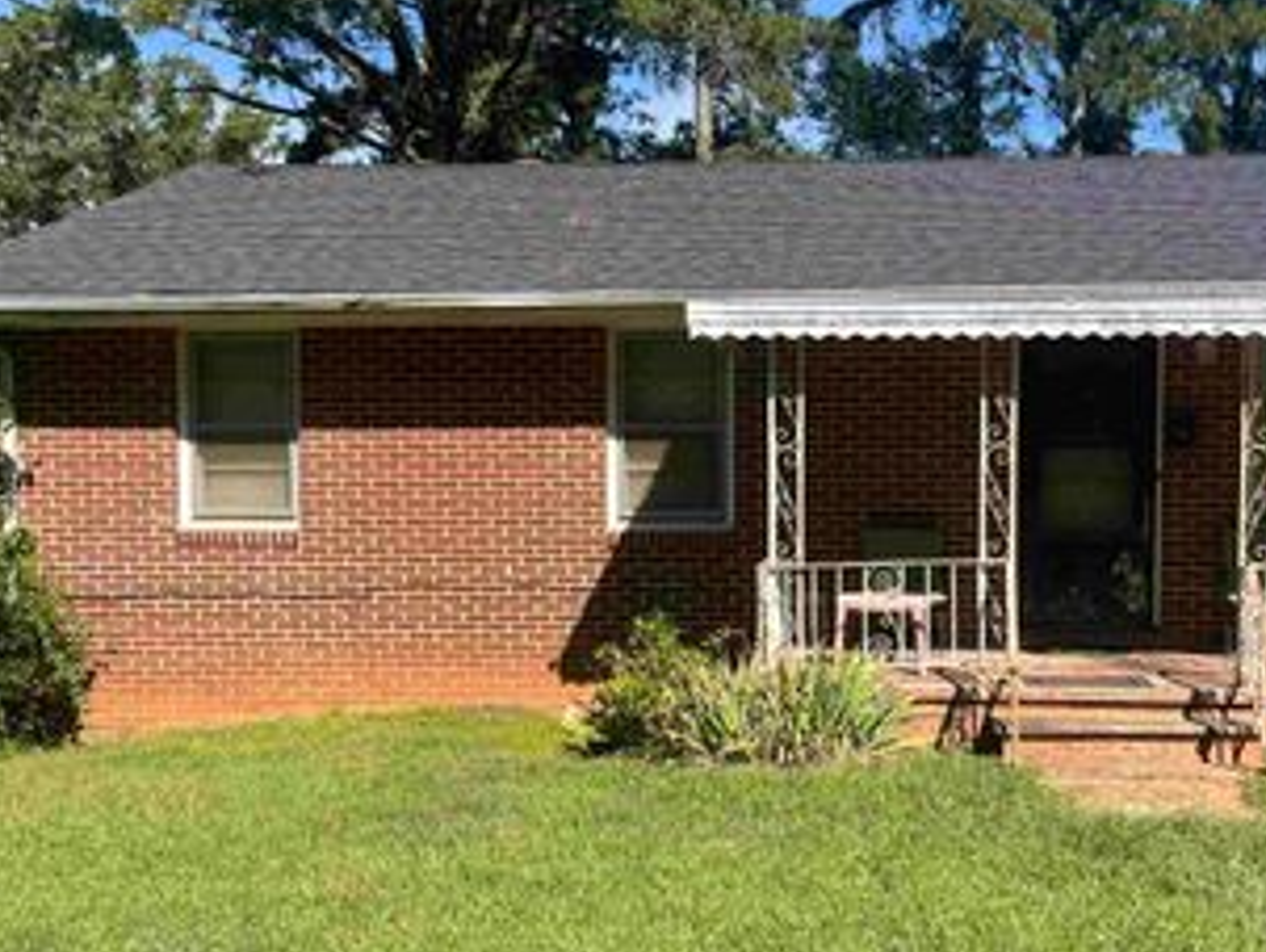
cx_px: 834
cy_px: 535
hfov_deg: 43.3
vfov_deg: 33.6
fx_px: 1574
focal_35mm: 43
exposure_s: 1/2571
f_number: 1.6
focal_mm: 5.1
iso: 50
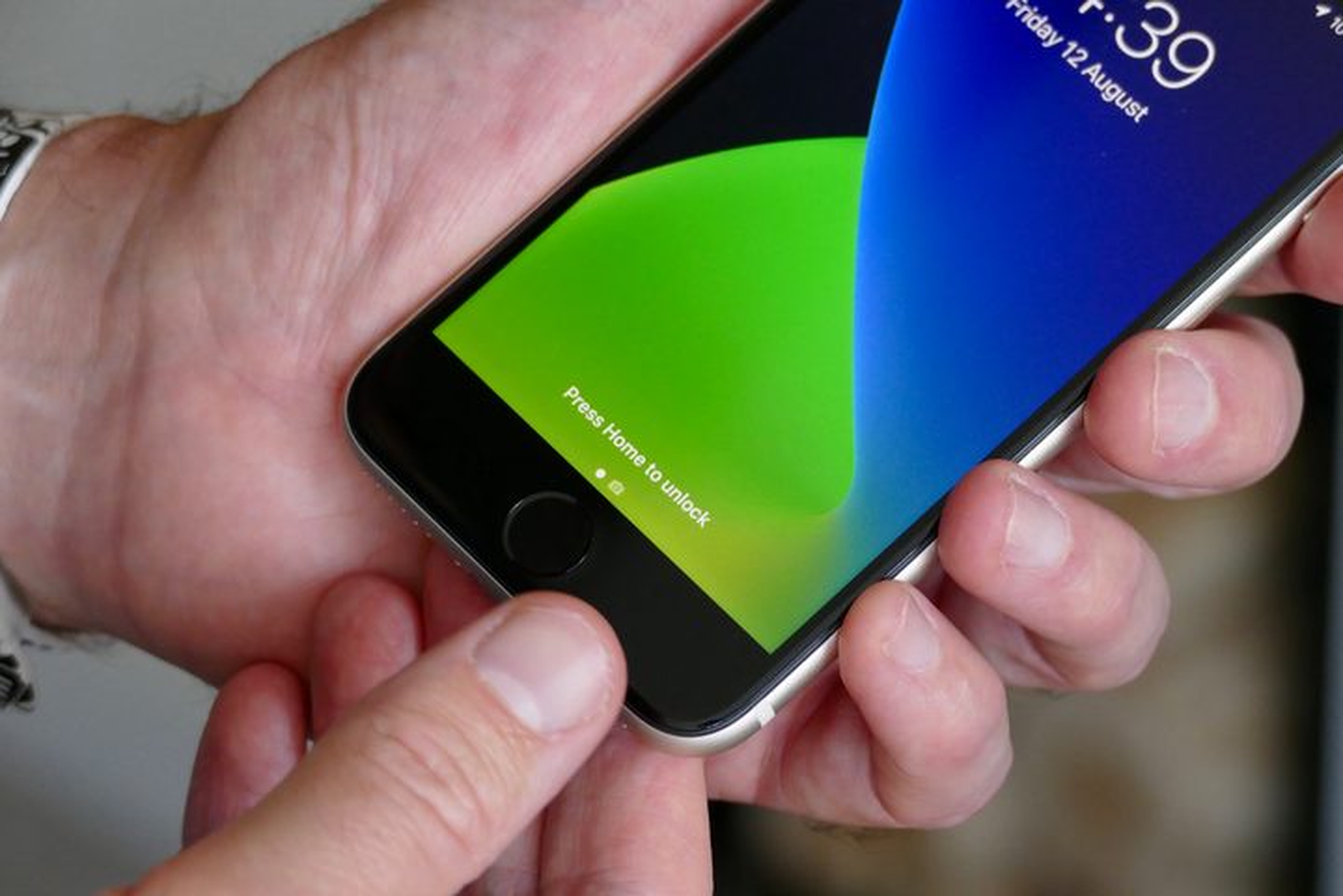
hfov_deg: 12.5
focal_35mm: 164
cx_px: 672
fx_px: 6118
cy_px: 448
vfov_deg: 8.4
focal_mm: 59.97
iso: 800
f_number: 4
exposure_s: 1/100
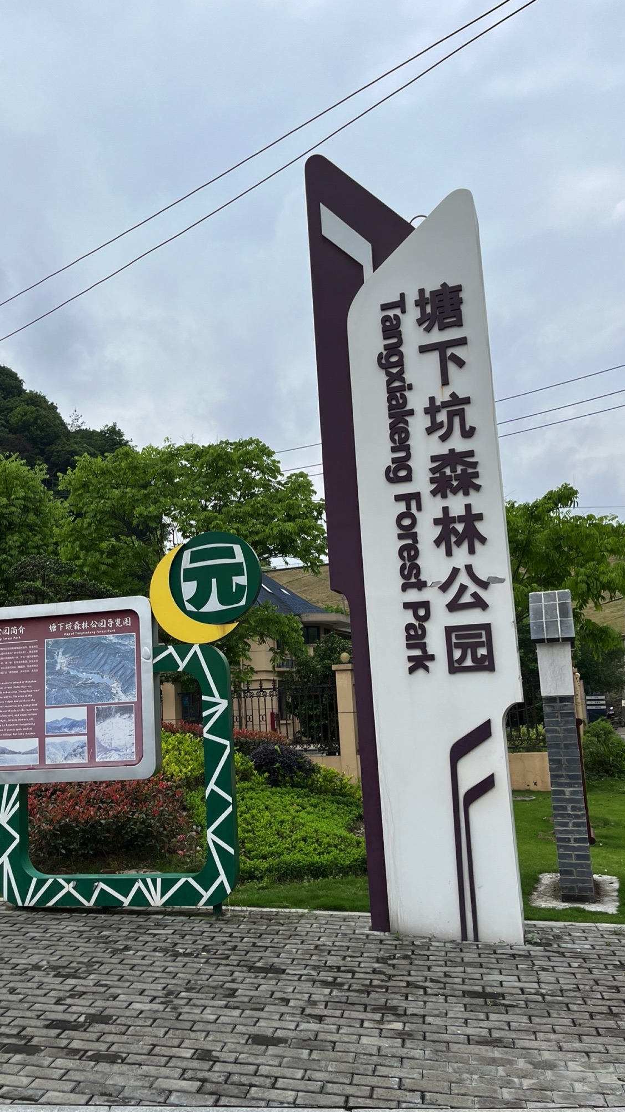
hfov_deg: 39.9
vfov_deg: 66.1
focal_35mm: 29
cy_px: 568
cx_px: 239
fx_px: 854
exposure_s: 1/5319
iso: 50
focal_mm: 5.1
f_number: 1.6
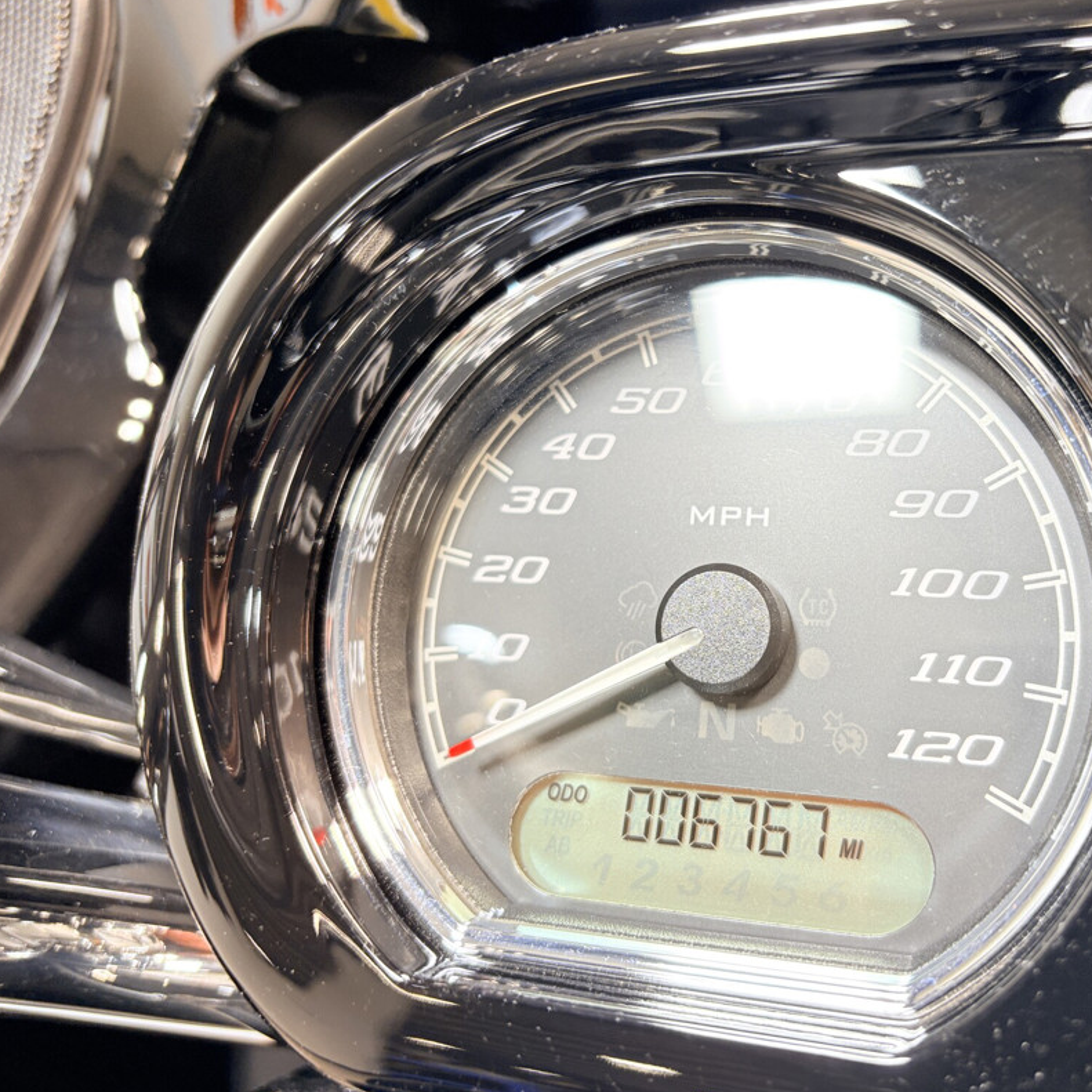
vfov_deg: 52.5
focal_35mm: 31
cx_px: 709
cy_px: 544
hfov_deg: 51.7
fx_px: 1106
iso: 64
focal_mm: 5.96
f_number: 1.6
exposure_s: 1/60
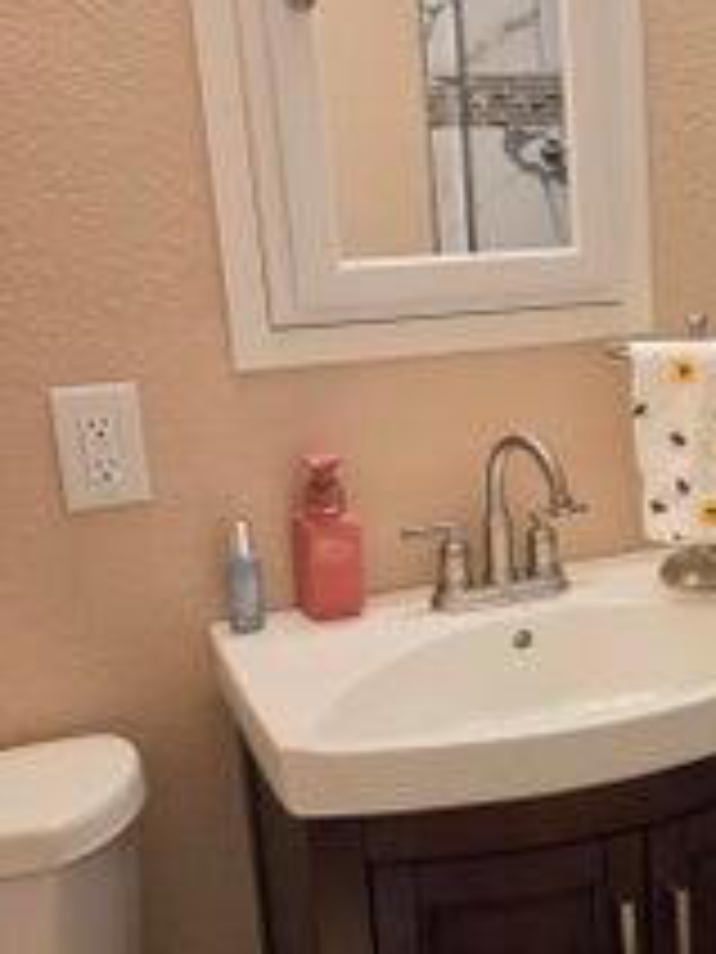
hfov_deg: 26.0
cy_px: 526
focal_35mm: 52
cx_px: 775
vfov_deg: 36.8
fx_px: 1434
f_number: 1.8
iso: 320
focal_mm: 5.4
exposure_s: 1/120
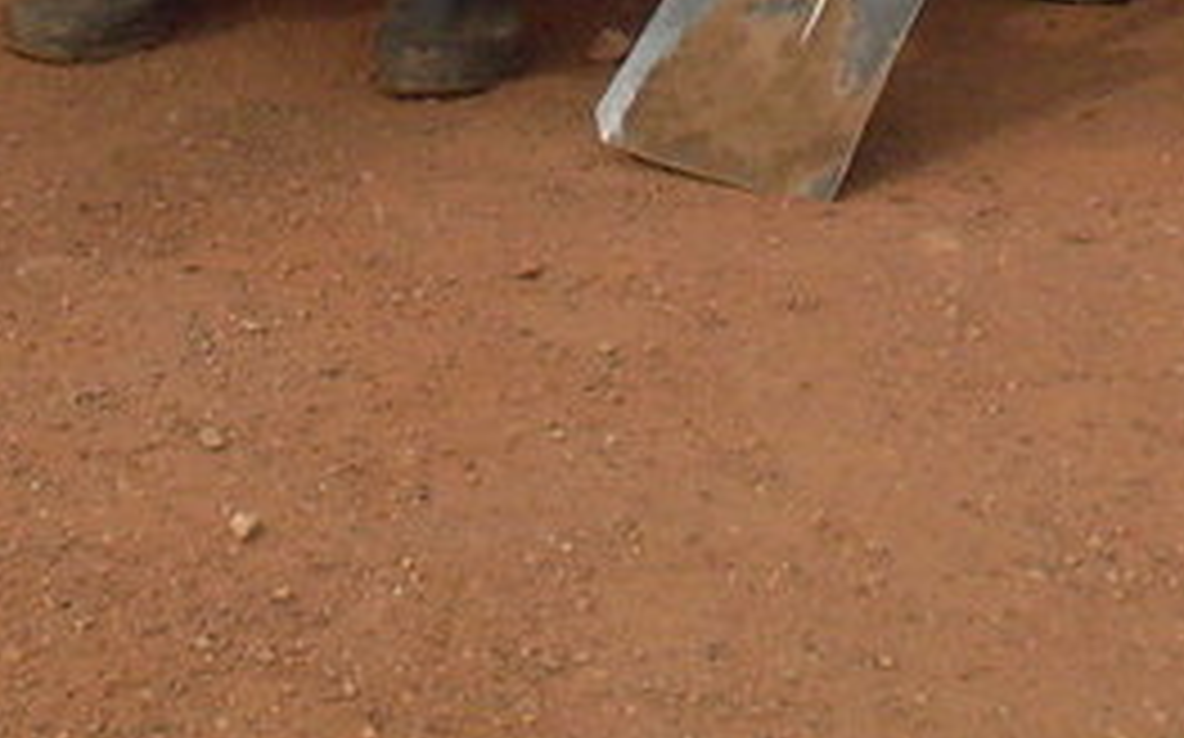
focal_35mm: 157
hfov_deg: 13.3
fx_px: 5063
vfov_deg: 7.9
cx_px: 536
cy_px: -878
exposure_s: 1/180
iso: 120
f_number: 8.4
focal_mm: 6.3
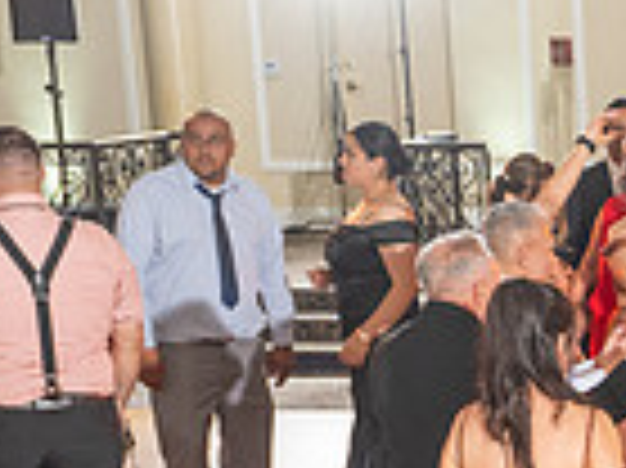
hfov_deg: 13.5
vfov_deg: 10.8
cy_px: 625
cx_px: 1042
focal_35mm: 134
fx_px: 2421
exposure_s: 1/160
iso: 800
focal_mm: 26
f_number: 4
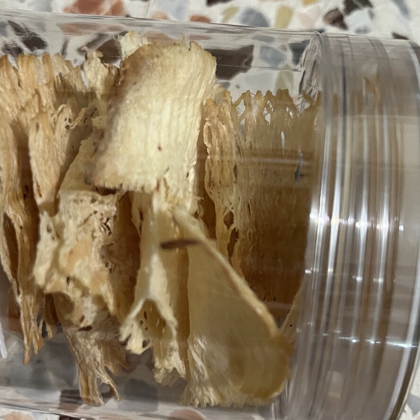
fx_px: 426
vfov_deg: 52.5
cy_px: 210
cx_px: 163
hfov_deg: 52.1
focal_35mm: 31
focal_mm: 5.1
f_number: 1.6
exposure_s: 1/50
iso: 320
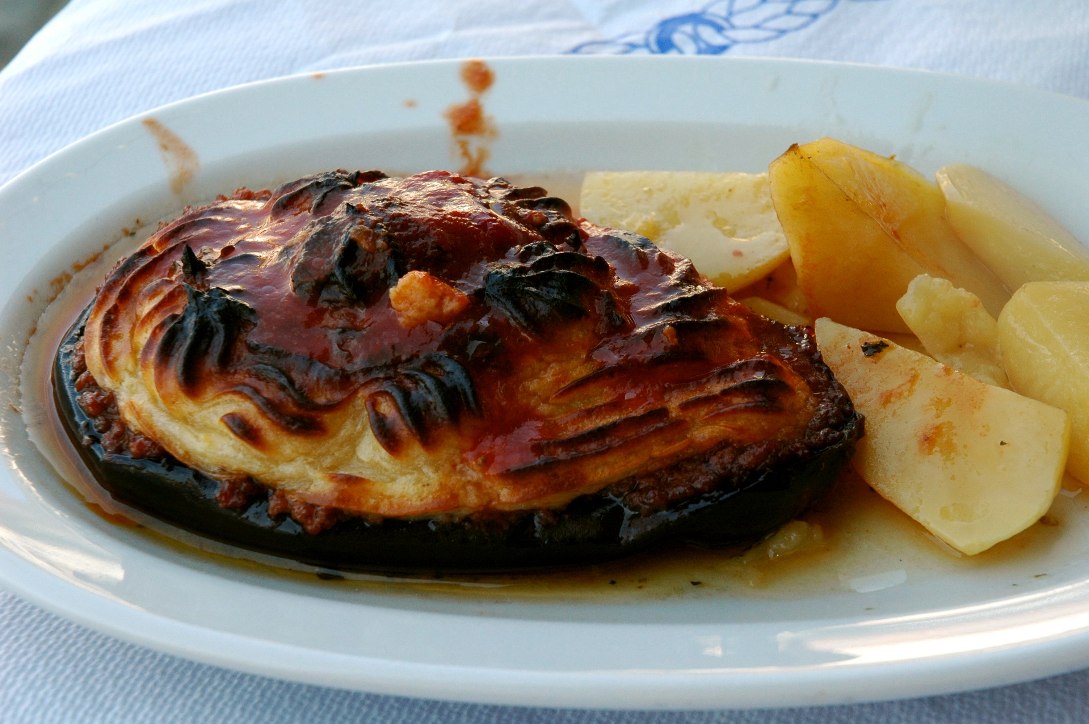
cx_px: 544
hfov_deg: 22.6
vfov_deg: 15.2
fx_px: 2720
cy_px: 362
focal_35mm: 90
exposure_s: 1/160
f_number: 8
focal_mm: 60
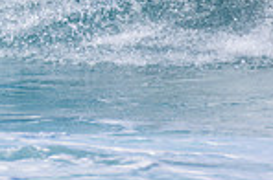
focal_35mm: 2949
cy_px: -85
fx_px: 22315
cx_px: -192
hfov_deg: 0.7
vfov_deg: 0.5
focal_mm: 500
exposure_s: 1/2000
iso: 280
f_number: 5.6
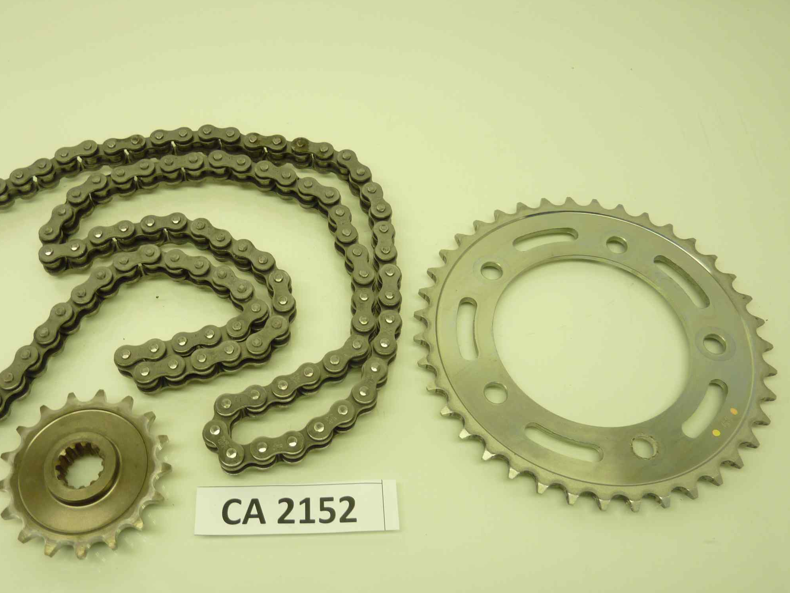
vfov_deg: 44.1
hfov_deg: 56.3
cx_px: 307
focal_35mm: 32
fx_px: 730
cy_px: 327
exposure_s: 1/30
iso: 80
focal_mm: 4.1
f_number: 3.3
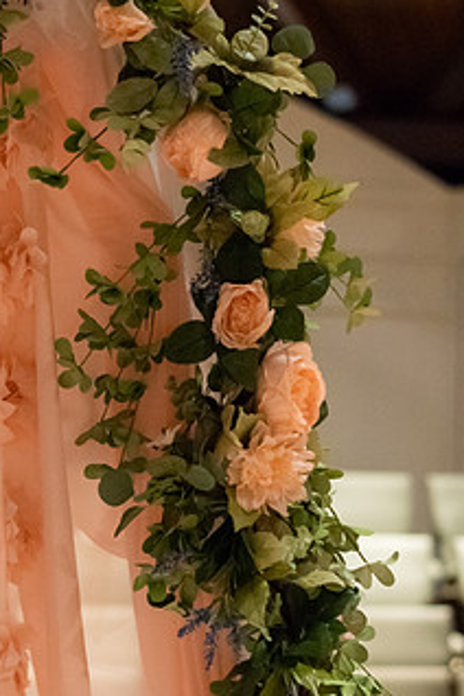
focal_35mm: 106
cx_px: 230
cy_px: 385
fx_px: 2049
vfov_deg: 19.3
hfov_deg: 12.9
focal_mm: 50
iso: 5000
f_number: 2.2
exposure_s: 1/160
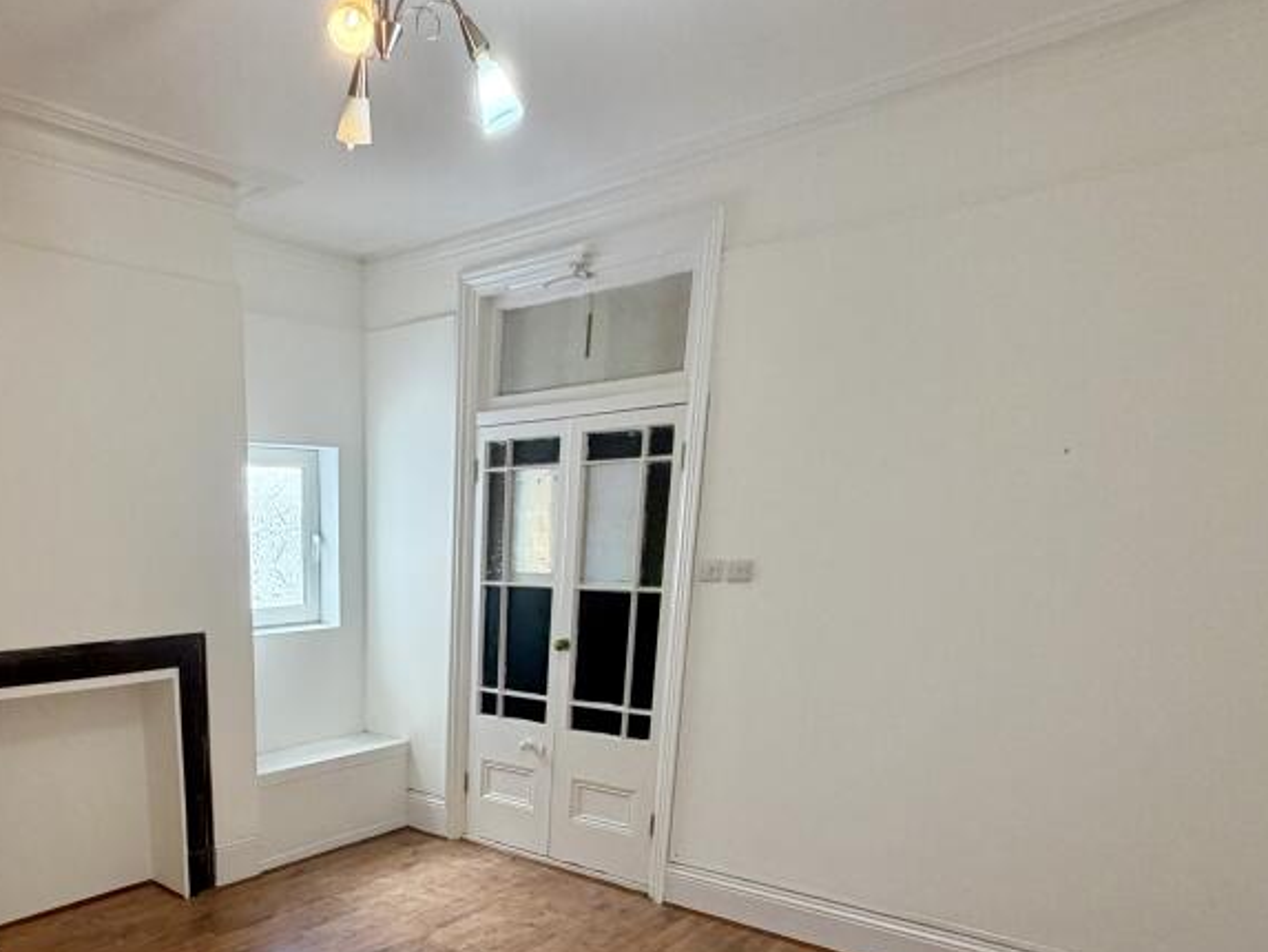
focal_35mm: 25
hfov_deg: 65.7
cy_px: 768
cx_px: 339
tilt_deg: -14.6
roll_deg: +0.9
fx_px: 916
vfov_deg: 51.3
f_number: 2.2
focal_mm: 2.22
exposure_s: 1/50
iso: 200
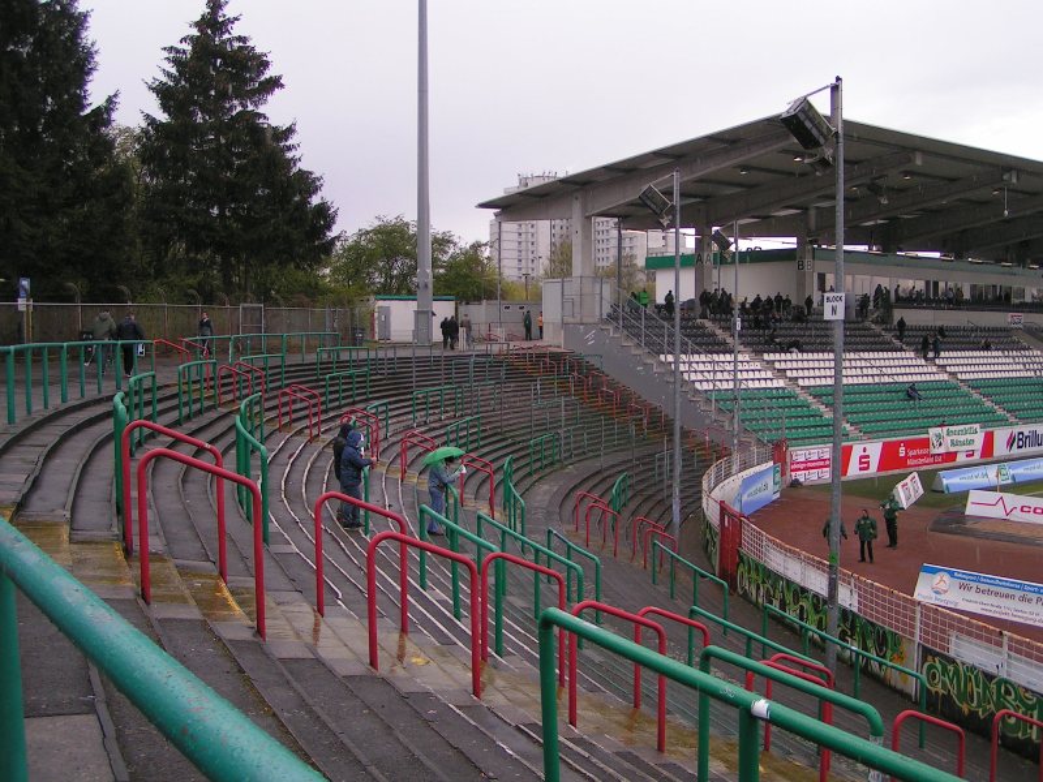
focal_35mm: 38
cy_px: 391
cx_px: 522
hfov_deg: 49.0
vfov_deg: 37.7
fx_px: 1145
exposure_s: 1/640
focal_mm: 5.8
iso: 50
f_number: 2.8
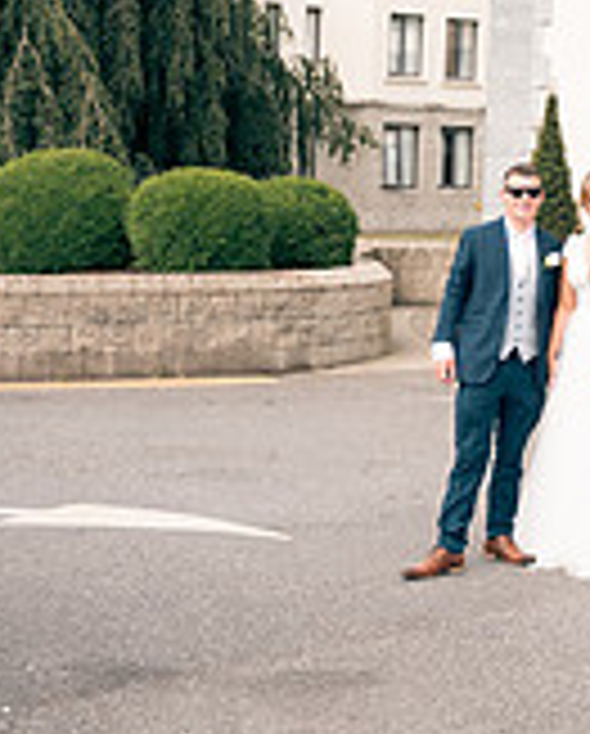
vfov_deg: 20.7
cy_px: 43
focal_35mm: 90
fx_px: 1959
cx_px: 986
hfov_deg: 15.3
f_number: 3.5
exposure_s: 1/500
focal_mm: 27
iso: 100
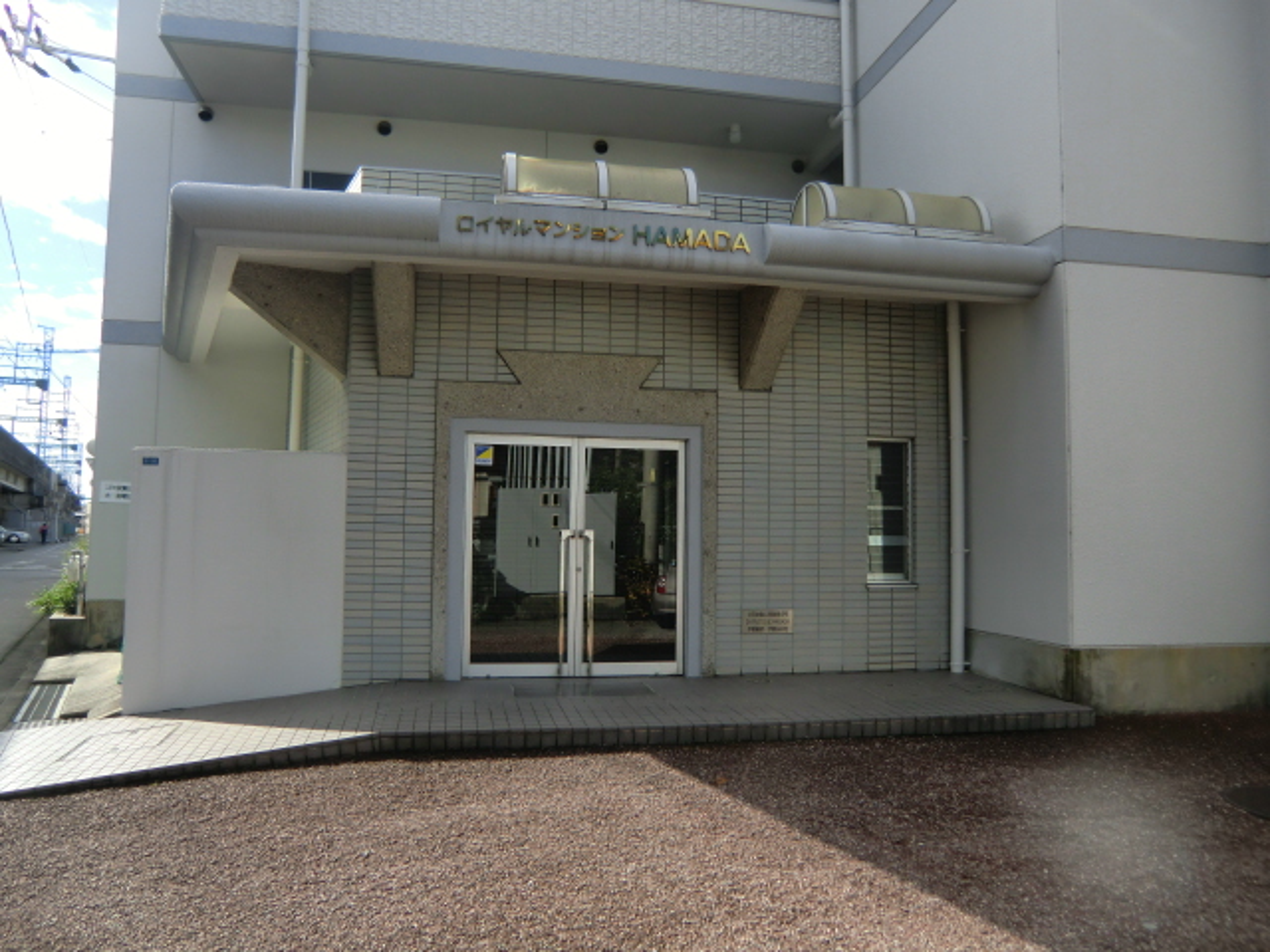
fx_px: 881
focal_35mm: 24
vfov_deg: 56.8
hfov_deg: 71.6
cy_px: 476
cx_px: 635
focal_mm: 4.3
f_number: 3.2
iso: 64
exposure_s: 1/500
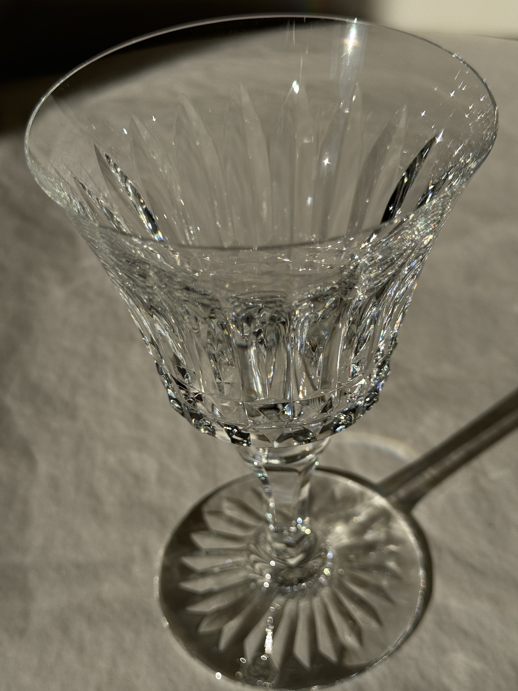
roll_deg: +2.6
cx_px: 259
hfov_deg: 30.3
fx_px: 958
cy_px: 346
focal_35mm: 48
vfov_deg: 39.7
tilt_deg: -39.5
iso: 80
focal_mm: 6.86
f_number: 1.78
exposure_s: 1/9009
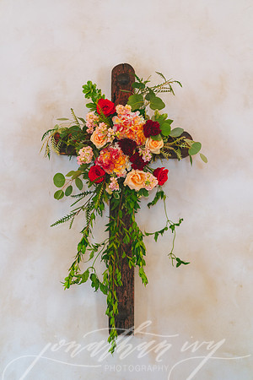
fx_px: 896
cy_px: 190
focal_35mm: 85
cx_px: 126
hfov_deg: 16.1
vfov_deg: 23.9
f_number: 1.4
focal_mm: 85
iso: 1600
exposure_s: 1/125
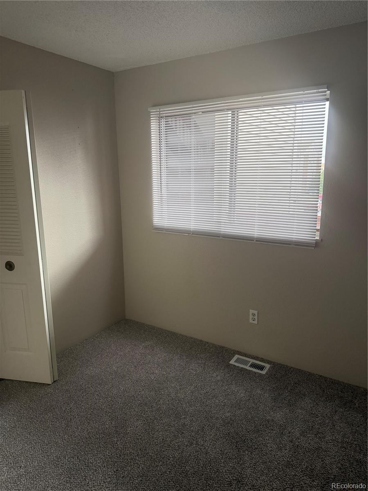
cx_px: 184
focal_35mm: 24
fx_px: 340
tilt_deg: -11.7
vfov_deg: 71.6
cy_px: 246
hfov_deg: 56.8
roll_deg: -0.1
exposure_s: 1/216
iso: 200
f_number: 1.78
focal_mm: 6.76
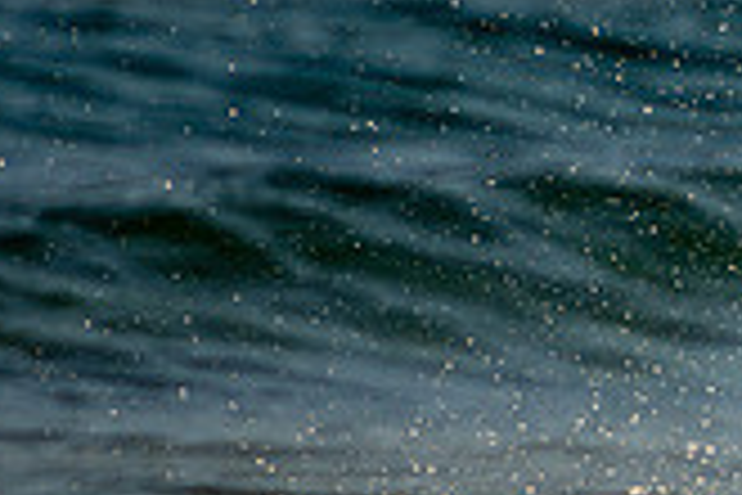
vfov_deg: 0.7
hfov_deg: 1.0
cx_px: 1237
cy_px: 704
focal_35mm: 2105
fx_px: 43383
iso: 280
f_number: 5.6
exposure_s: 1/1250
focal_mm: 400
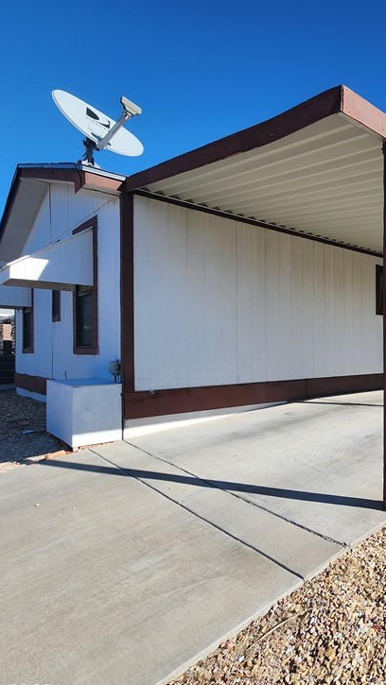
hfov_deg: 41.8
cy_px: 351
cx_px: 442
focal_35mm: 20
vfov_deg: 86.6
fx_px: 364
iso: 50
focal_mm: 2.2
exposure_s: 1/1967
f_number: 2.2
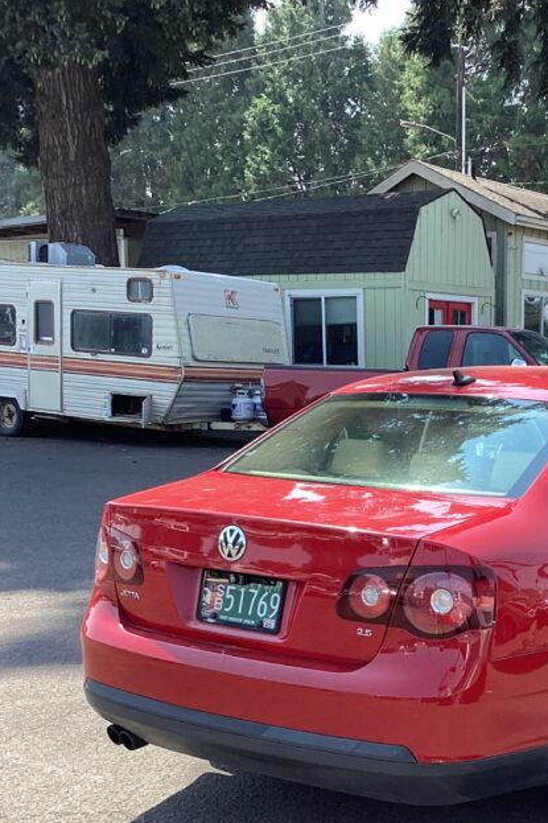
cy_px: 587
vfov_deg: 36.9
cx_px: 494
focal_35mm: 53
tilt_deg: -11.4
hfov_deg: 24.8
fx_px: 1211
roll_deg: -0.3
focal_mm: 3.3
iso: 25
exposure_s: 1/360
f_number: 2.4
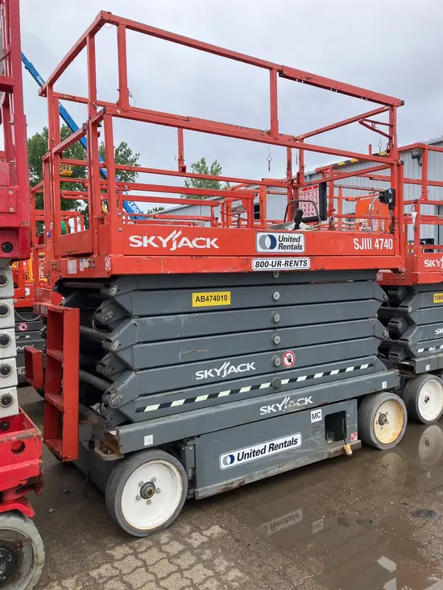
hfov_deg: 49.8
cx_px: 222
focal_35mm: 28
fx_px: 478
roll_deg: +1.2
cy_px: 295
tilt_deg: -1.6
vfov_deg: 63.4
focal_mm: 3.99
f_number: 1.8
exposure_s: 1/714
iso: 32
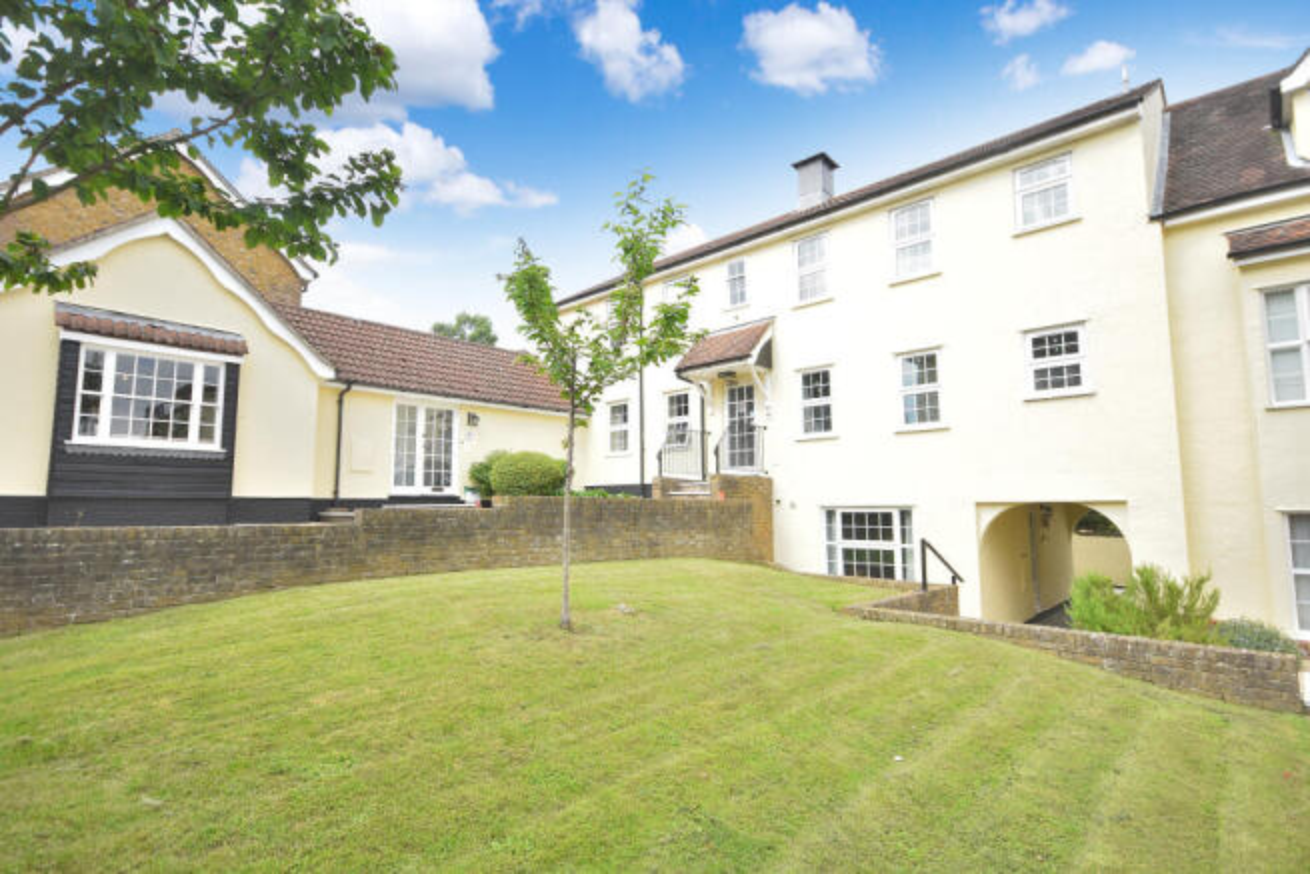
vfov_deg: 67.4
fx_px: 655
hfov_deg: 90.0
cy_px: 437
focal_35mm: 18
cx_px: 655
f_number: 4.5
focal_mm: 12
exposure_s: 1/200
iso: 100
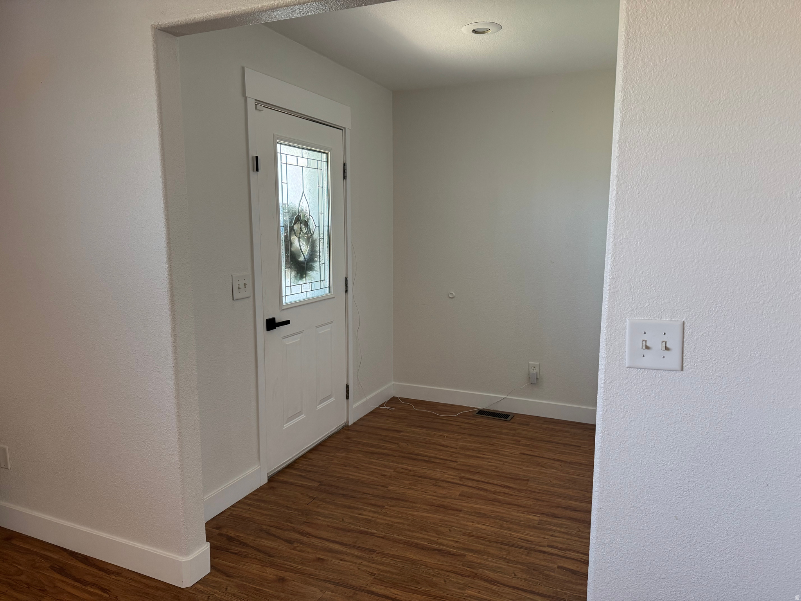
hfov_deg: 71.6
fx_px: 555
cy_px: 300
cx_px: 400
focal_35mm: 24
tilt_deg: -9.6
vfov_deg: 56.8
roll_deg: +0.2
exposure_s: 1/120
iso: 200
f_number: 1.78
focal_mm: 6.76
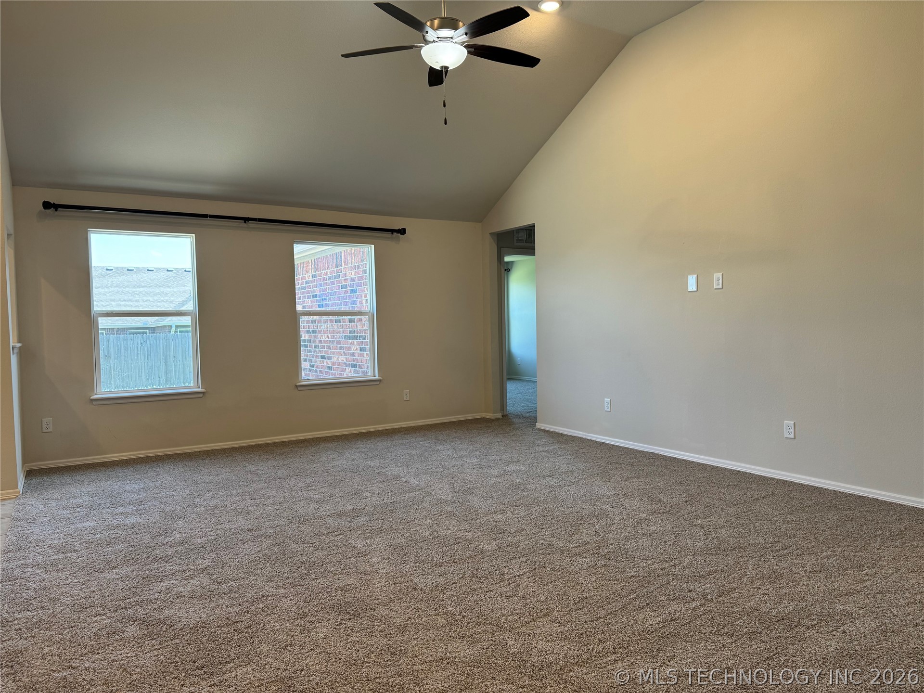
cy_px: 346
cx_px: 462
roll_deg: +0.6
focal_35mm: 24
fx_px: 641
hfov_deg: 71.6
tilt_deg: -3.3
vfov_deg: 56.8
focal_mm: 6.76
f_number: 1.78
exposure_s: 1/120
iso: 80
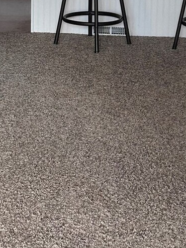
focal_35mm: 140
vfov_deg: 13.9
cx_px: 109
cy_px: 2
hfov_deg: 10.6
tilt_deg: -10.0
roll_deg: -1.0
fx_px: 1004
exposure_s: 1/40
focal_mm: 6.86
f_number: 1.78
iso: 320
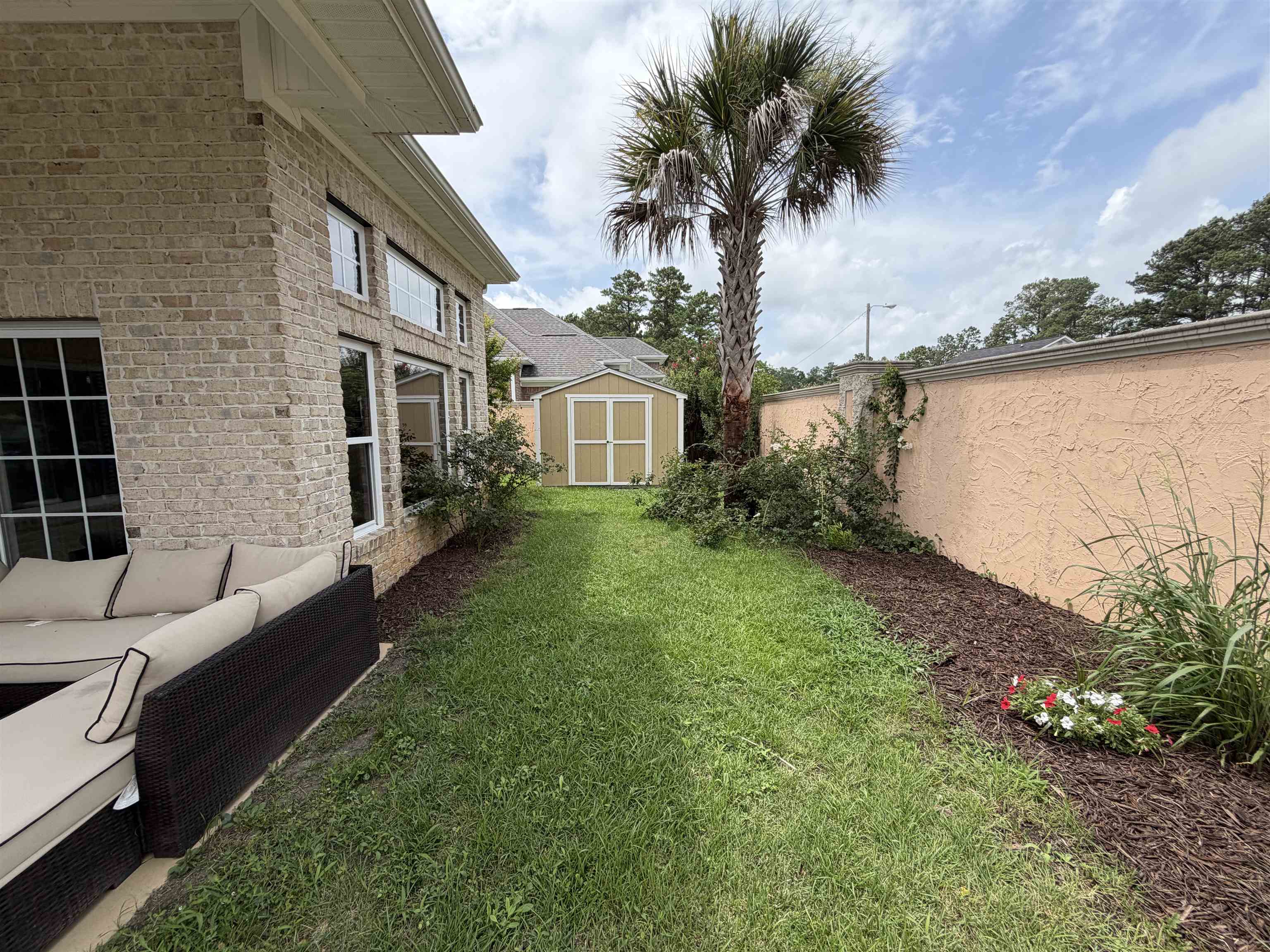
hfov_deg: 102.1
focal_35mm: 14
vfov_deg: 85.7
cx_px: 635
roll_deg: +1.2
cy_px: 476
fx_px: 514
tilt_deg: -7.1
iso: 32
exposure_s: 1/770
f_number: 2.2
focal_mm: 2.22
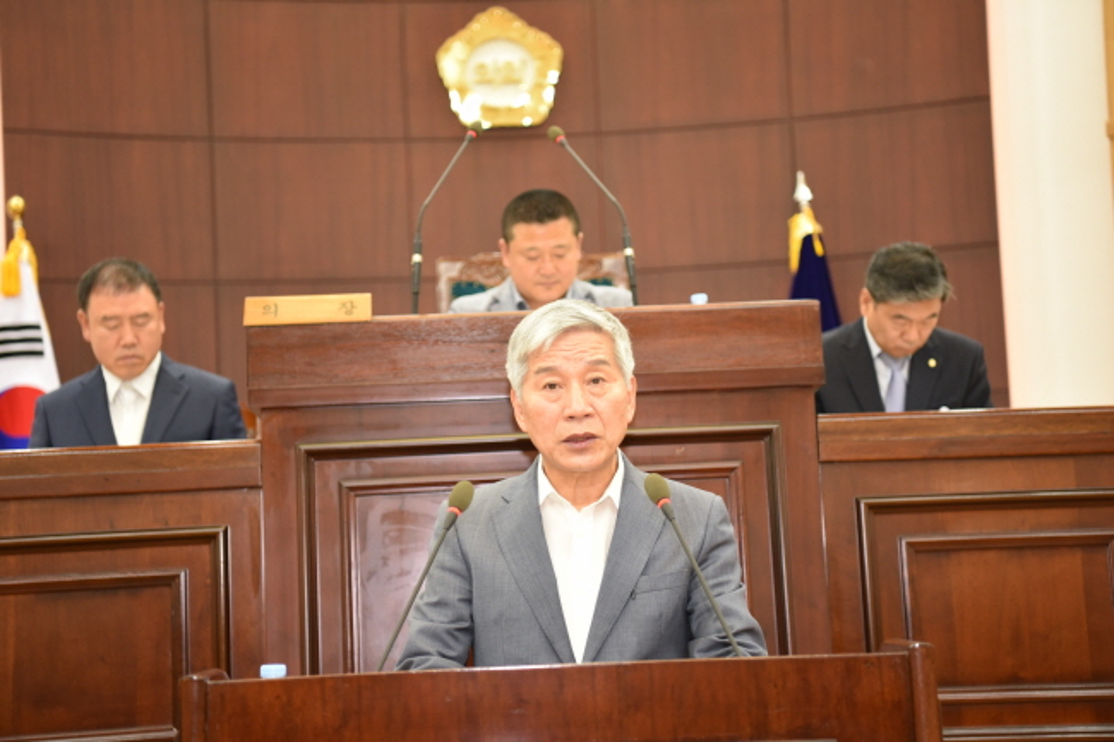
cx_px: 557
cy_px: 371
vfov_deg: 21.9
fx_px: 1918
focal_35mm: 62
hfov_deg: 32.4
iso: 1250
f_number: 2.8
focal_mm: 62
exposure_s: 1/60
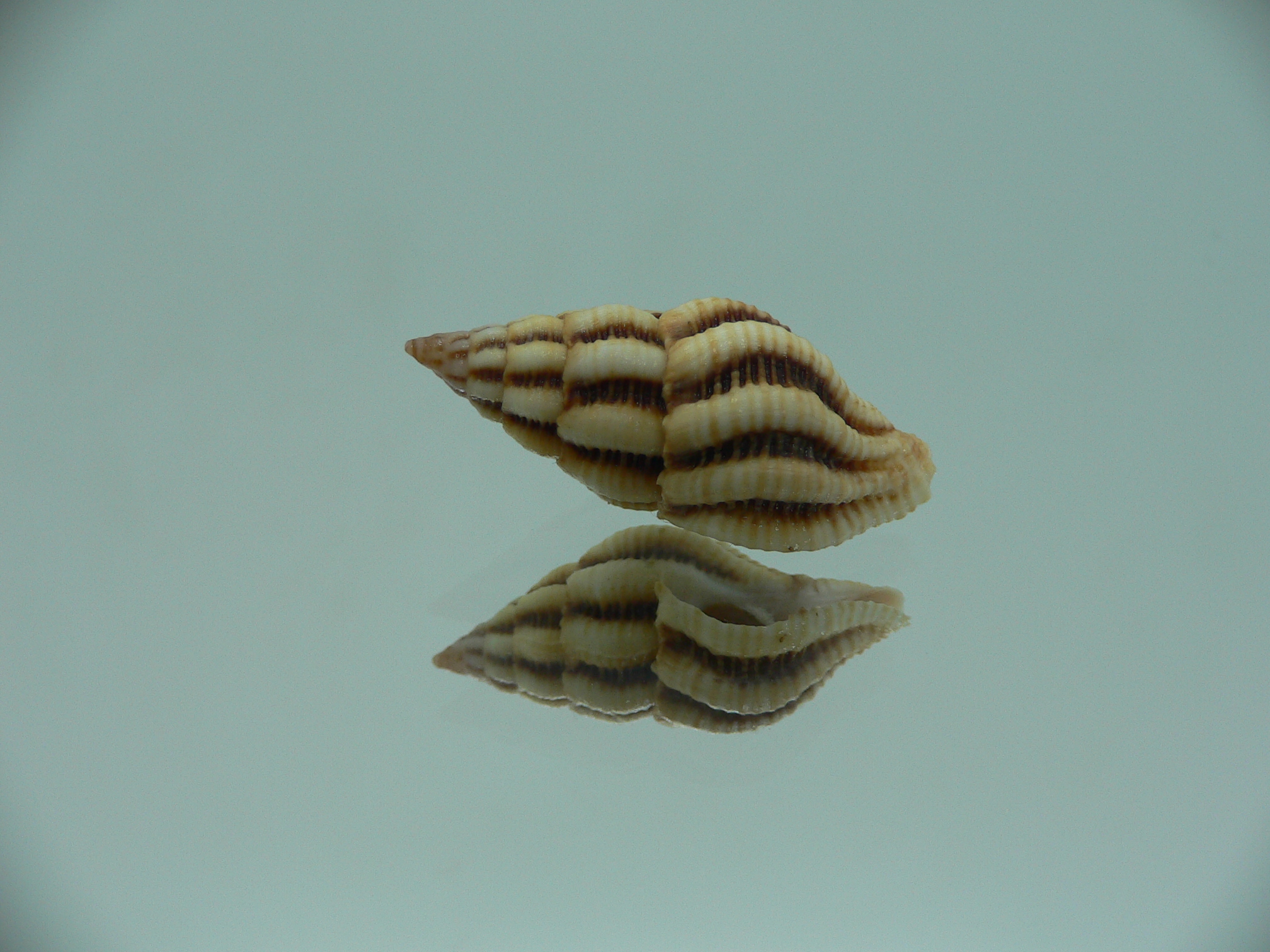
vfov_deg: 40.7
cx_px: 635
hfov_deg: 52.6
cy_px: 476
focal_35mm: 35
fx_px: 1284
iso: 80
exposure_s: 1/60
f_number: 2.8
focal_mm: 4.6
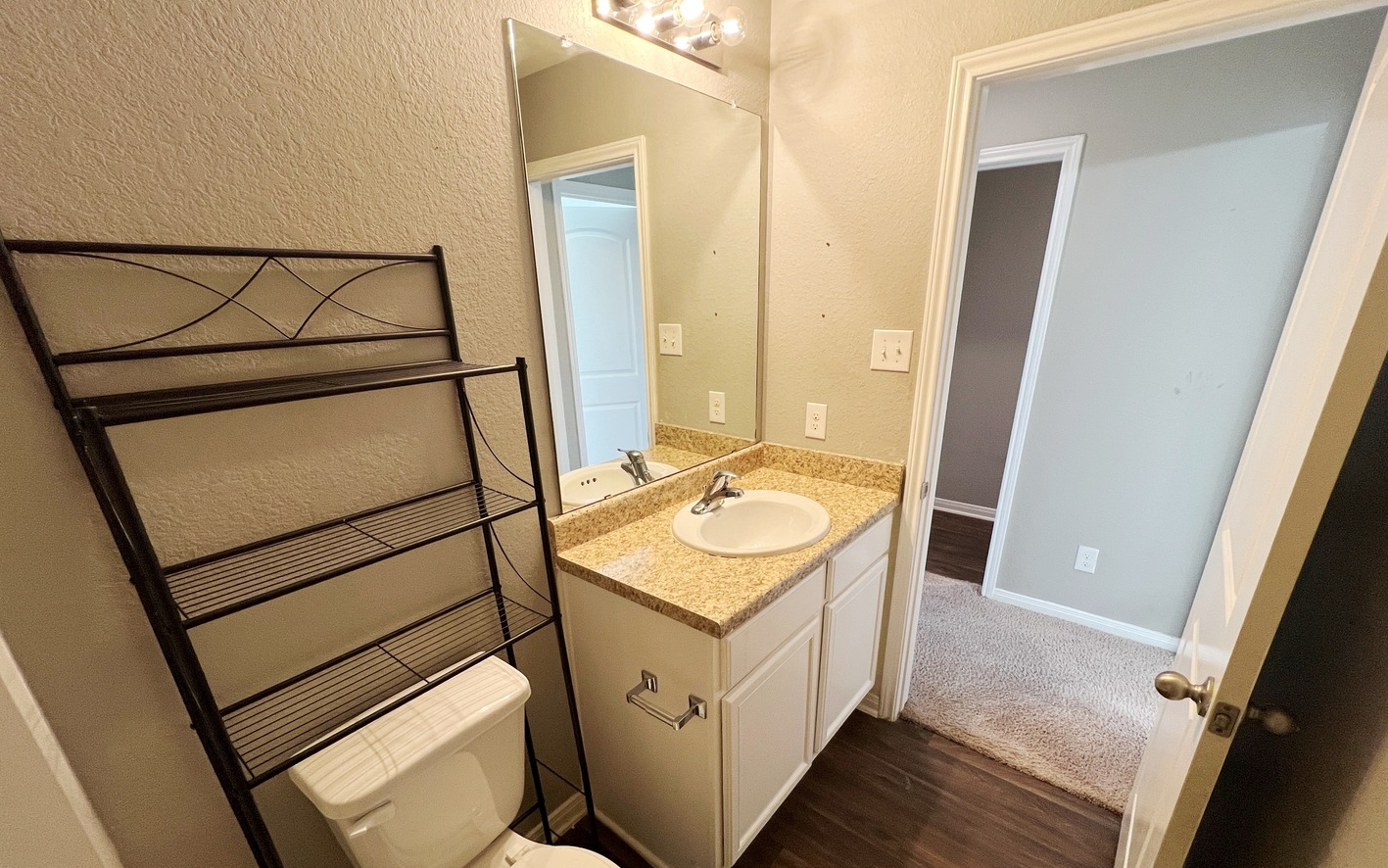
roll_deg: +0.2
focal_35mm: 14
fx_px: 530
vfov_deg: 78.1
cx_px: 703
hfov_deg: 105.3
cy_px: 505
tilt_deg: -21.5
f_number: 1.8
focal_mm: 1.57
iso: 250
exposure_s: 1/60
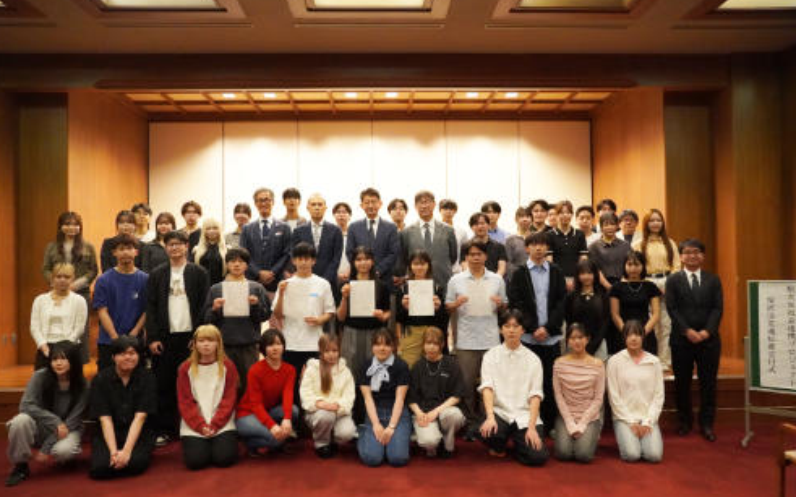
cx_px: 397
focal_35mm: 28
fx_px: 607
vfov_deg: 44.5
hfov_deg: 66.5
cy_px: 258
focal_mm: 18
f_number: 4
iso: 5000
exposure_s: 1/160
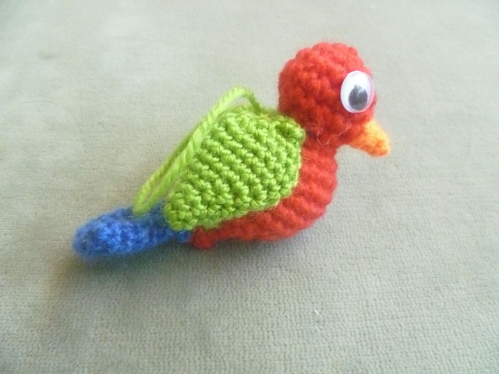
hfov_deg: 63.4
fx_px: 404
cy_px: 187
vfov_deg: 49.7
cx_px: 250
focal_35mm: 28
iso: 1600
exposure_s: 1/160
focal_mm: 5
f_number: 3.3
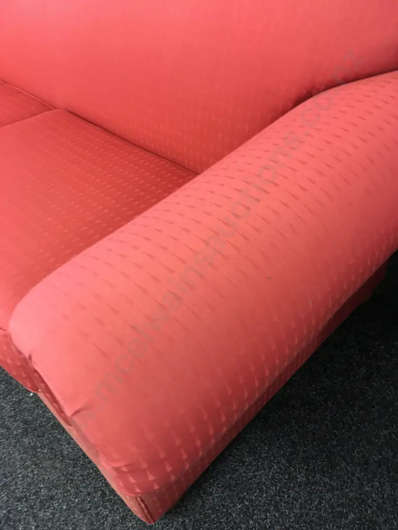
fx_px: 445
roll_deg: +9.5
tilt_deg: -42.4
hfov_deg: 48.2
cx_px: 199
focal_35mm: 29
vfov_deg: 61.7
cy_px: 265
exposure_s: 1/10
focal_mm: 4.15
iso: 100
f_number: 2.2
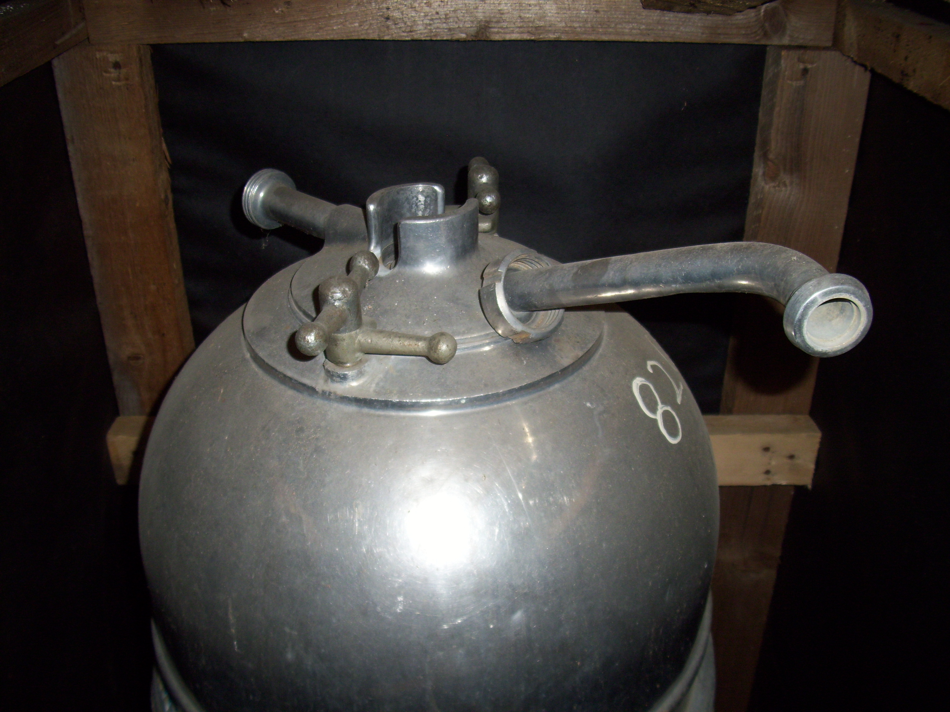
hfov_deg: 54.0
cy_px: 356
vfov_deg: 41.8
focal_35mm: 34
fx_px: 933
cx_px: 475
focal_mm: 5.7
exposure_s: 1/40
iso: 80
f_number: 2.9
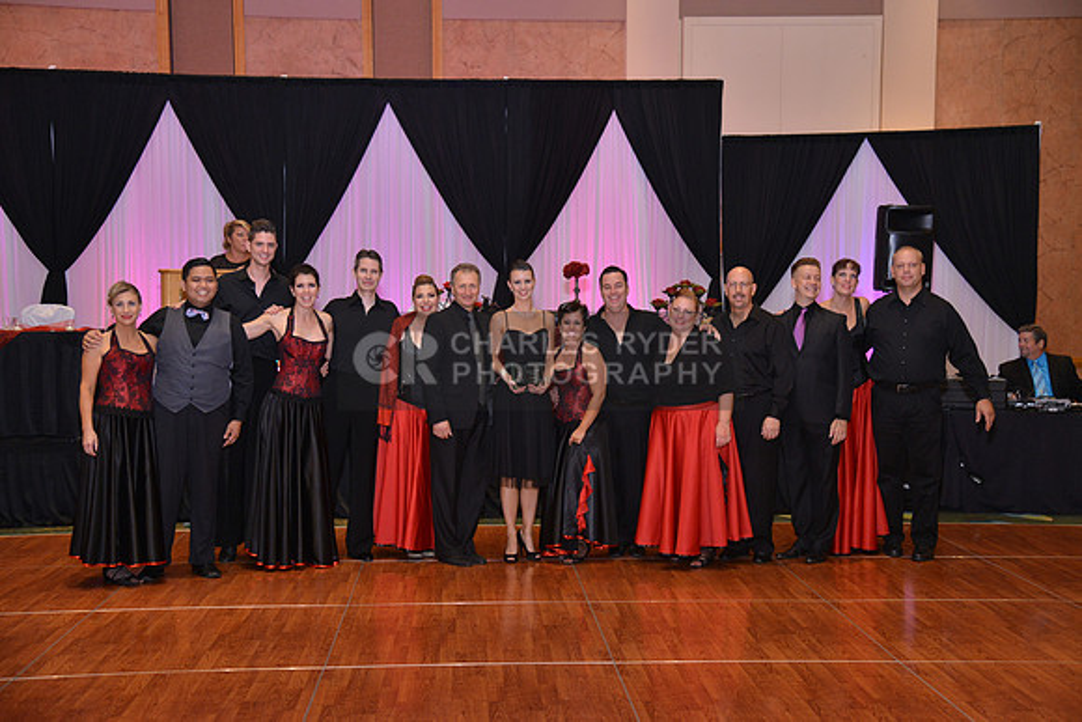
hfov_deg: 41.1
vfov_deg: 28.1
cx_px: 541
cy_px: 361
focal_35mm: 48
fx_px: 1443
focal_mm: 48
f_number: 4
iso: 1250
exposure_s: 1/250
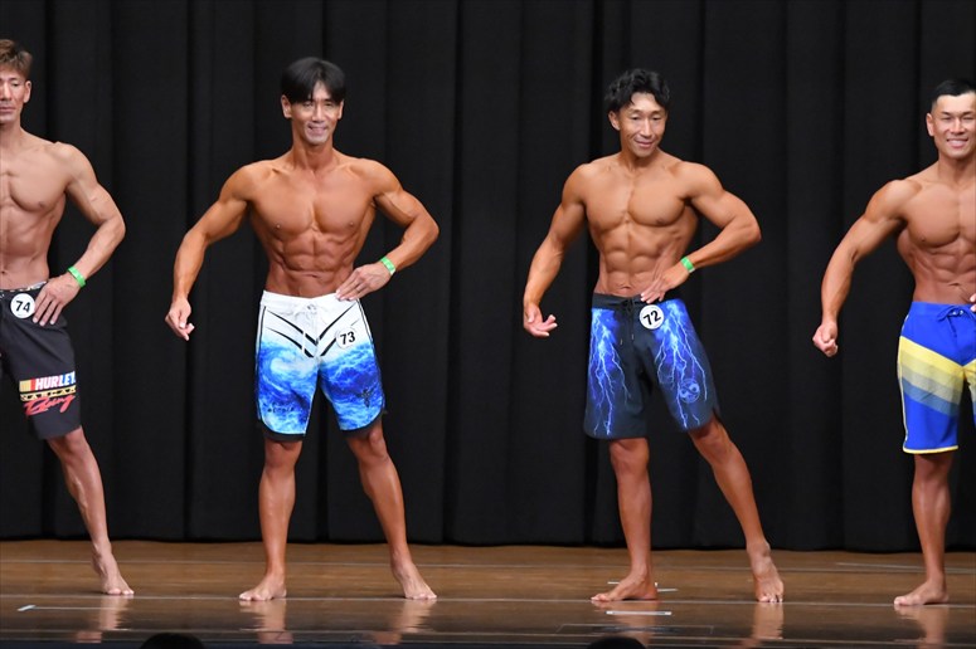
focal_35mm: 225
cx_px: 488
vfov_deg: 6.1
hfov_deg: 9.2
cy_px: 324
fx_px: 6097
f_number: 5.6
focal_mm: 150
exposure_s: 1/400
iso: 8000
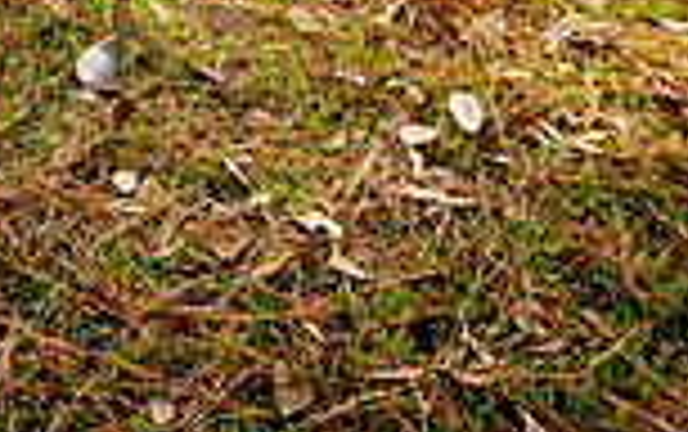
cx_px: 31
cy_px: -531
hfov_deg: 21.0
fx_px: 1802
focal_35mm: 96
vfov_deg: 11.7
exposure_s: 1/250
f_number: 4.5
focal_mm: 32
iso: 160
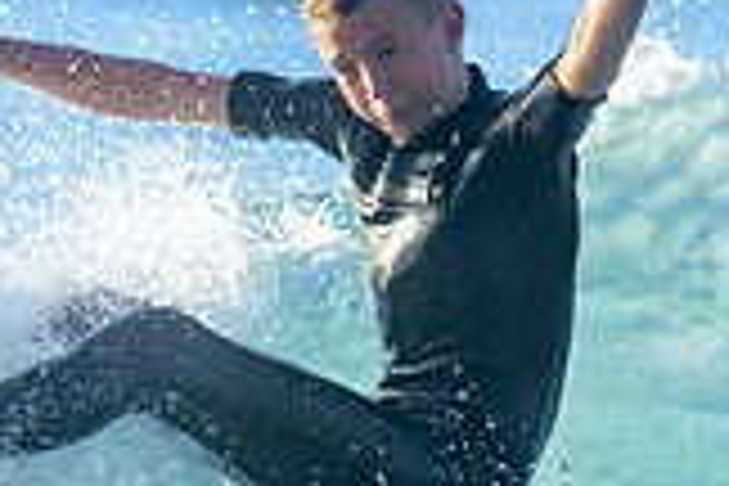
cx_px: 23
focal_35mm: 3384
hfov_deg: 0.6
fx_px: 68521
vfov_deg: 0.4
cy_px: 445
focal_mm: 800
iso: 560
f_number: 6.3
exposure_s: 1/2500
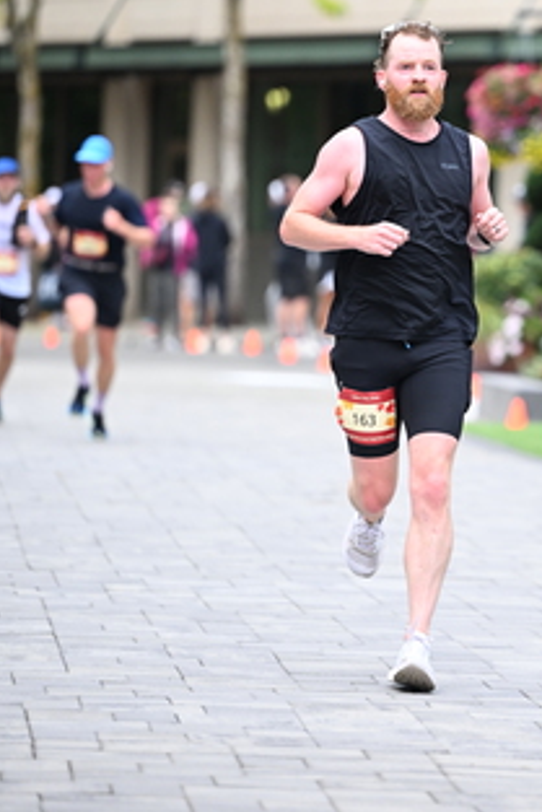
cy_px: 272
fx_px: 6541
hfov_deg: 4.7
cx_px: 445
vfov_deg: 7.1
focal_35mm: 290
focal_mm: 165
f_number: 2.8
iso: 1000
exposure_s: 1/2000
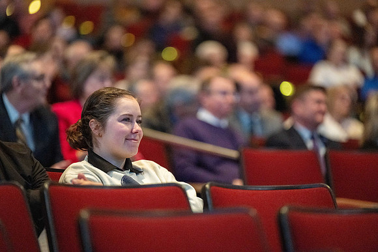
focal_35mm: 200
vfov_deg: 6.9
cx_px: 189
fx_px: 2100
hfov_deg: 10.3
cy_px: 126
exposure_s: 1/160
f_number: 2.8
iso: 16000
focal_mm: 200
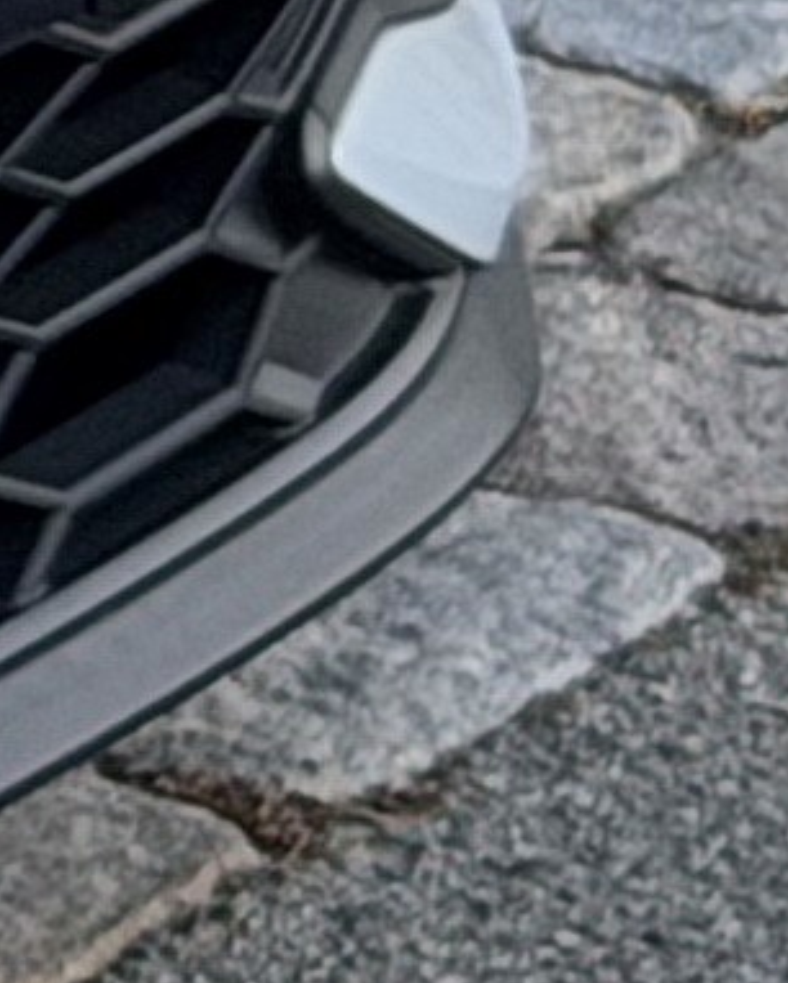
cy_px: -1493
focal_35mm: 494
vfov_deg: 3.8
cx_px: -4290
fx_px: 14390
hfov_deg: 2.8
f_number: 1.78
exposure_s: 1/962
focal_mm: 6.76
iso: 64
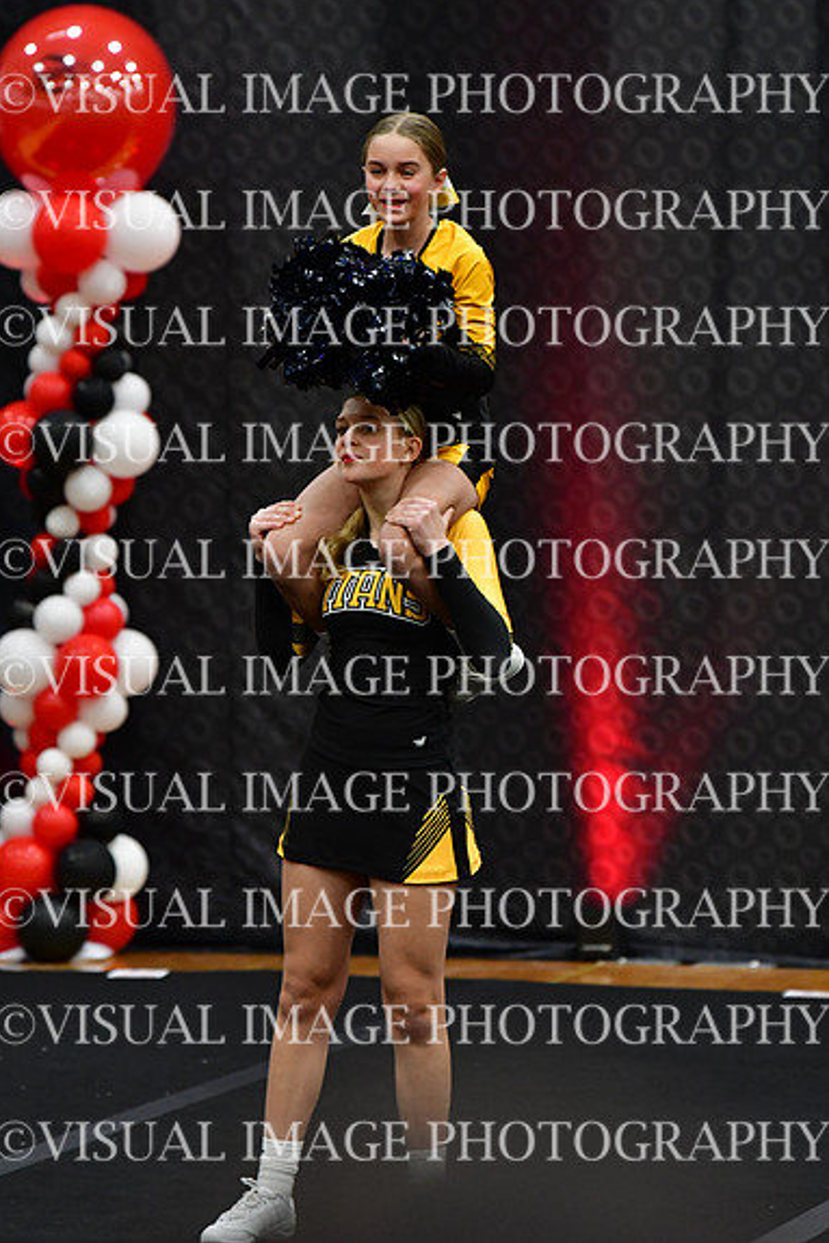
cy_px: 617
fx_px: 10459
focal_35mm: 303
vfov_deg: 6.8
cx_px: 412
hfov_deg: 4.5
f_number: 3.5
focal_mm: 200
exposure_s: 1/500
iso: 4000
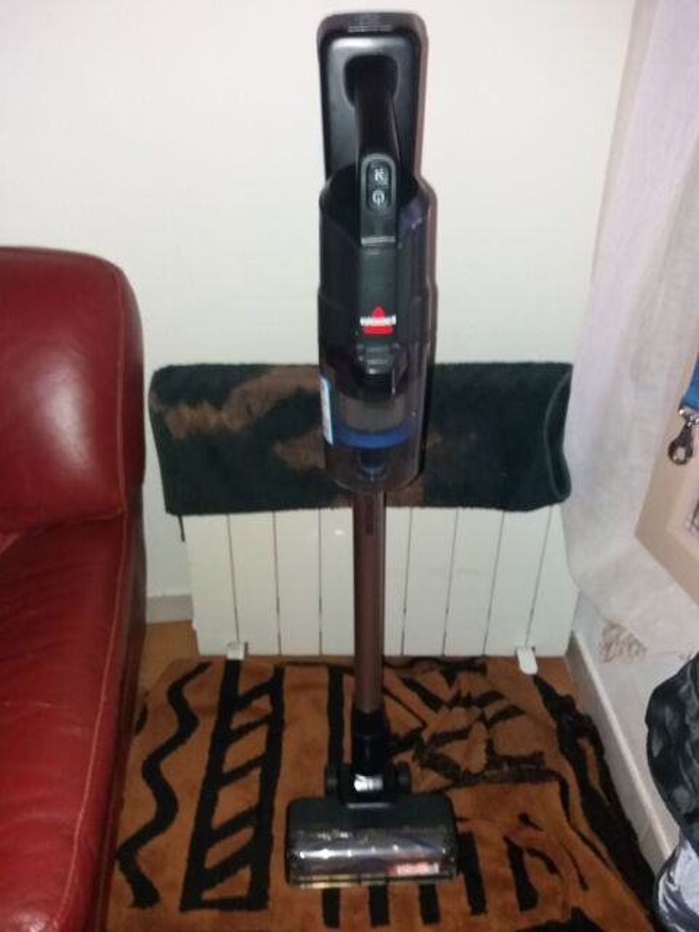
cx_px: 350
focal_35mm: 28
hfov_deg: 49.7
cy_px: 466
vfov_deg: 63.4
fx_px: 754
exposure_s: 1/15
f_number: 1.9
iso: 160
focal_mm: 3.7
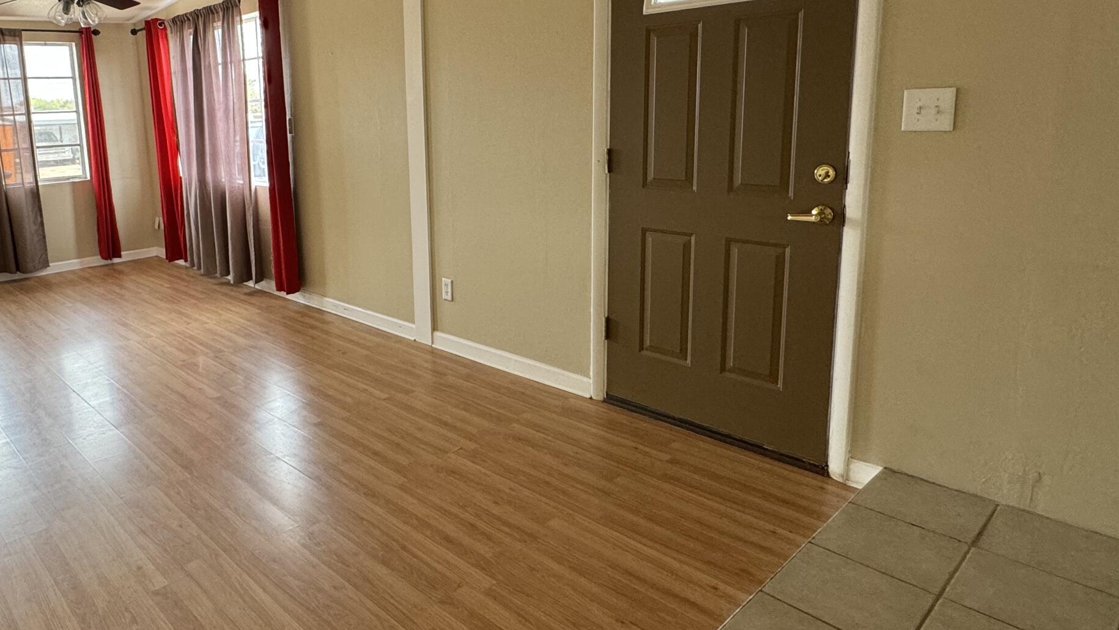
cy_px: 230
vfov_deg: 45.5
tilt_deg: -9.9
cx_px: 384
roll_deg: +2.9
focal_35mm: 25
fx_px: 742
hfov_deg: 72.1
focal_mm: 2.22
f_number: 2.2
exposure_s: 1/99
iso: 160
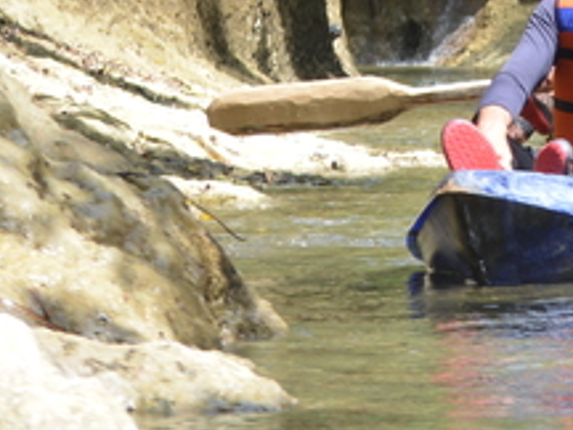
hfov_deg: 5.2
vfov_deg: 3.9
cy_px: -248
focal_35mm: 375
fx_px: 6212
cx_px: 1154
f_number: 6.3
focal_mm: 55
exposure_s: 1/160
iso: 200
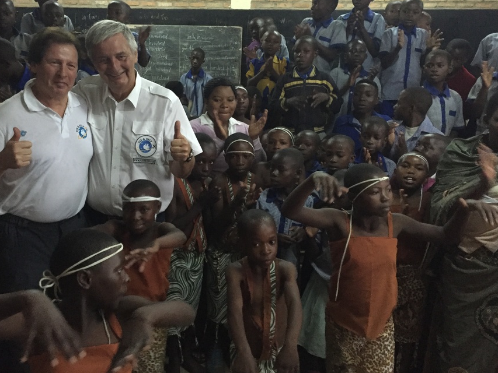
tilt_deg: -13.6
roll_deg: -0.9
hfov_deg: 53.8
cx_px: 220
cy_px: 158
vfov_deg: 41.7
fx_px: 489
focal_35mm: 34
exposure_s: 1/17
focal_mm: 4.15
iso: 400
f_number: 2.2
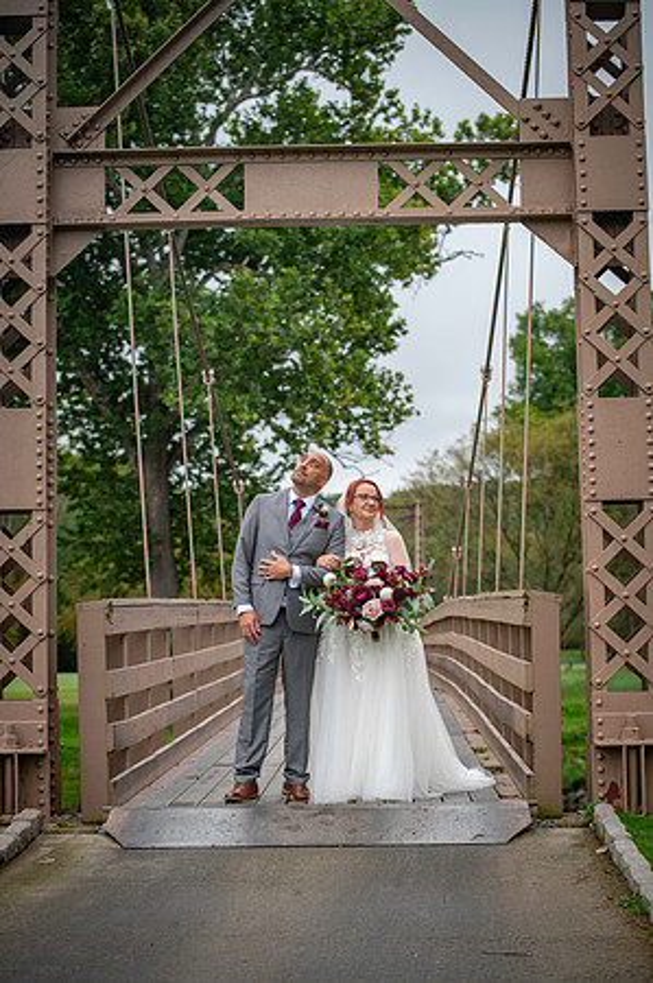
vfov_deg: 28.9
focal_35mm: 70
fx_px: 1909
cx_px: 326
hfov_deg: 19.4
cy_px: 492
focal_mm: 70
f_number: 3.2
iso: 80
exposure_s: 1/125
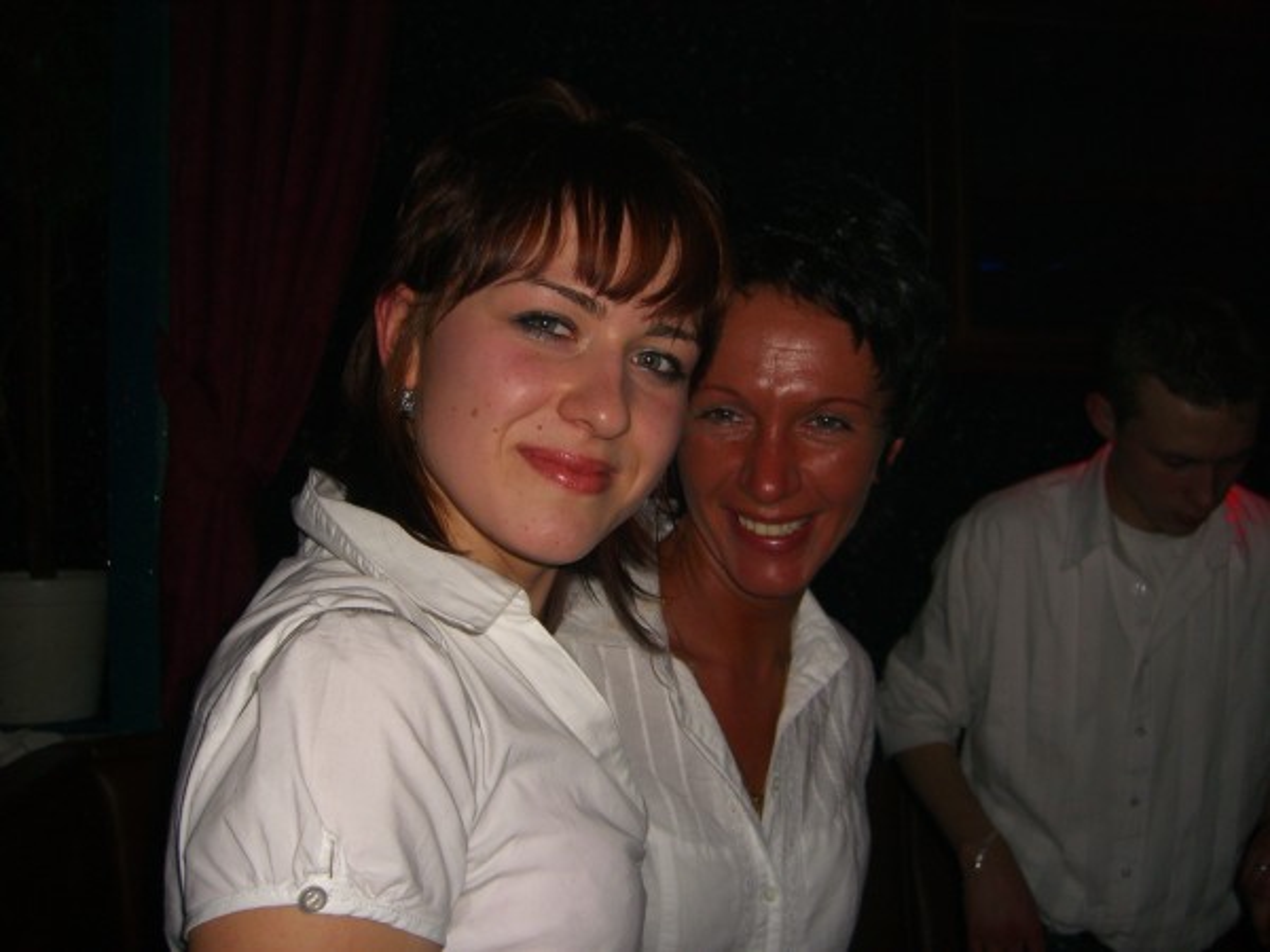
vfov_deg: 37.7
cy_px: 476
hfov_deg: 49.0
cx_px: 635
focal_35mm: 38
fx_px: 1394
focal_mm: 7.9
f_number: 2.8
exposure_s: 1/60
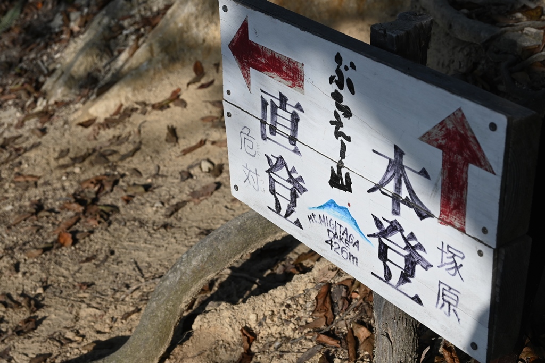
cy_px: 182
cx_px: 272
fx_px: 999
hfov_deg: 30.5
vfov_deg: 20.6
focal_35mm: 66
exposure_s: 1/1000
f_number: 8
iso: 200
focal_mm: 44
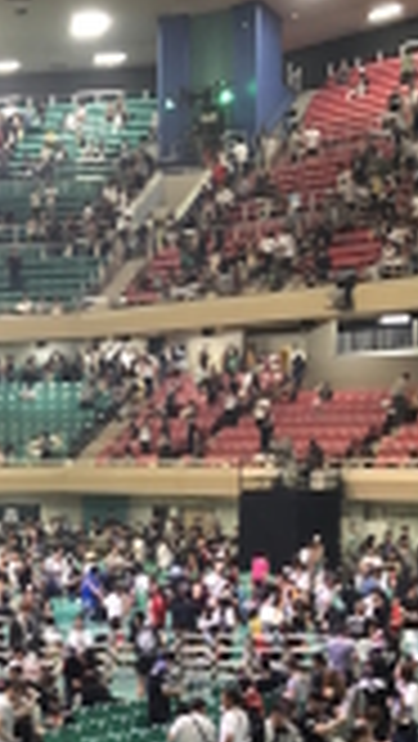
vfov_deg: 27.9
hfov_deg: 15.3
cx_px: -171
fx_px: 1456
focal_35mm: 74
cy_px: 607
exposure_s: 1/17
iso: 80
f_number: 1.8
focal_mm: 3.99
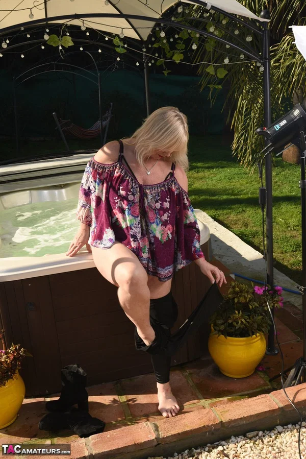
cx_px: 153
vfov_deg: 46.4
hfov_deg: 31.9
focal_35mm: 42
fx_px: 535
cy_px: 230
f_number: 13
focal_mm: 42
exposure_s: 1/100
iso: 100
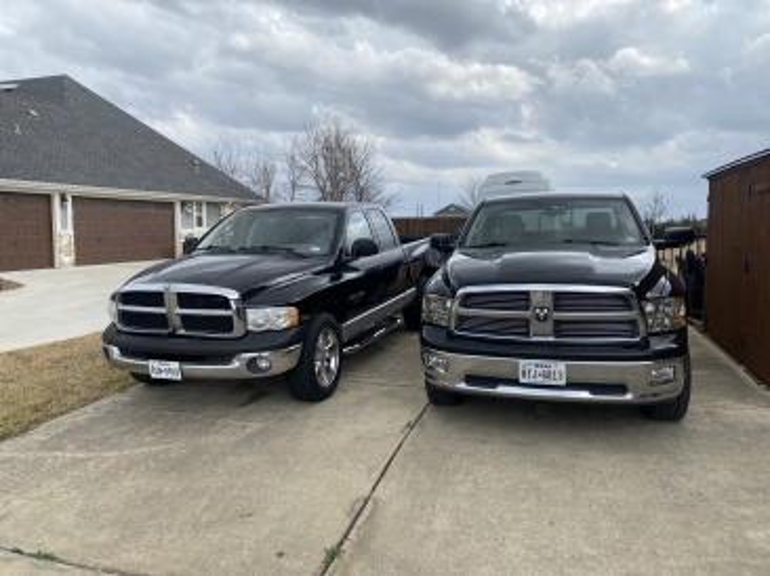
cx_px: 385
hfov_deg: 67.3
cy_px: 288
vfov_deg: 53.0
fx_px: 578
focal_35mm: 26
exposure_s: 1/2222
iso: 32
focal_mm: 4.25
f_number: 1.8
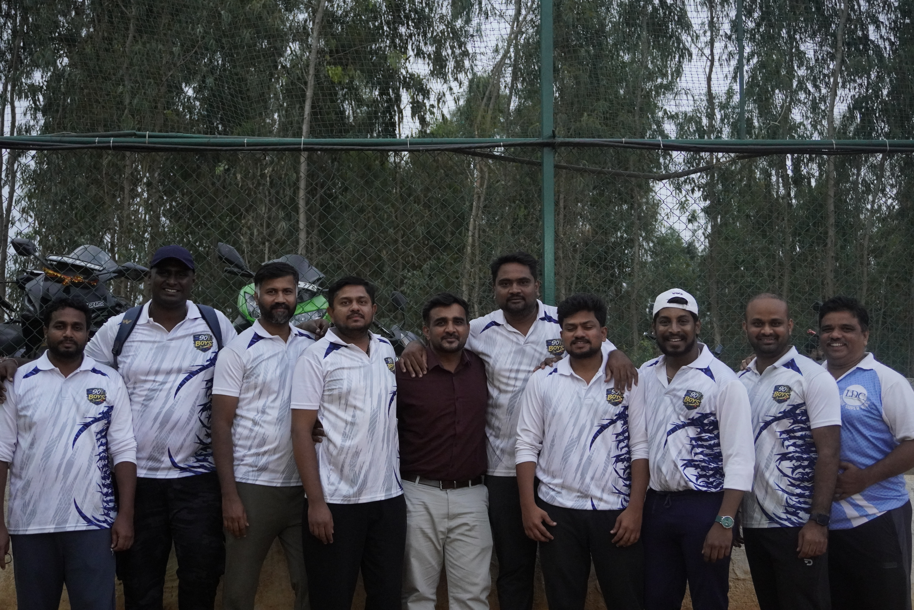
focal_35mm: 46
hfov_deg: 42.3
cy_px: 305
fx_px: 1181
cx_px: 457
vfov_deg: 29.0
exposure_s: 1/1000
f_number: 4.5
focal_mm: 31
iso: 3200
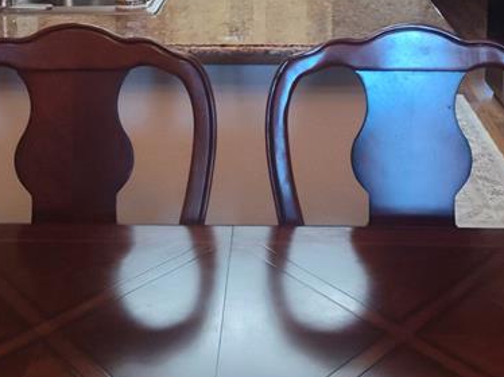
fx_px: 917
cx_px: 244
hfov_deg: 30.7
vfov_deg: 21.8
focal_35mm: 63
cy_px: -56
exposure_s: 1/120
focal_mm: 5.56
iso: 1119
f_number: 1.8
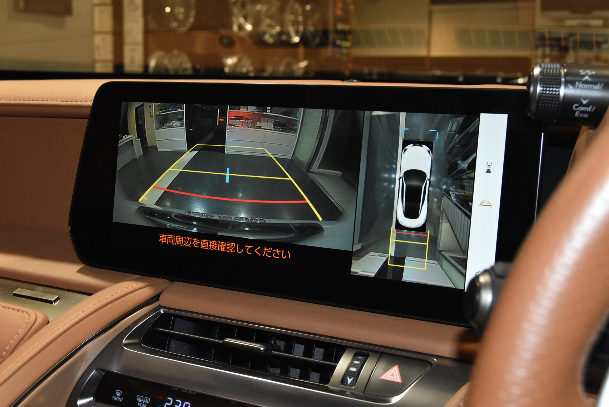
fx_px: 787
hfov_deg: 42.3
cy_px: 204
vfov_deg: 29.0
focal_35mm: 46
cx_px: 304
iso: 2500
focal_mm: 31
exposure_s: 1/60
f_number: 8
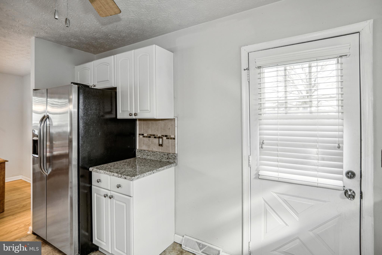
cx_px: 191
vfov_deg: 70.4
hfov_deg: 93.3
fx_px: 180
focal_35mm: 17
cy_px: 128
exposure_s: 1/5
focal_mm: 17
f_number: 10
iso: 200
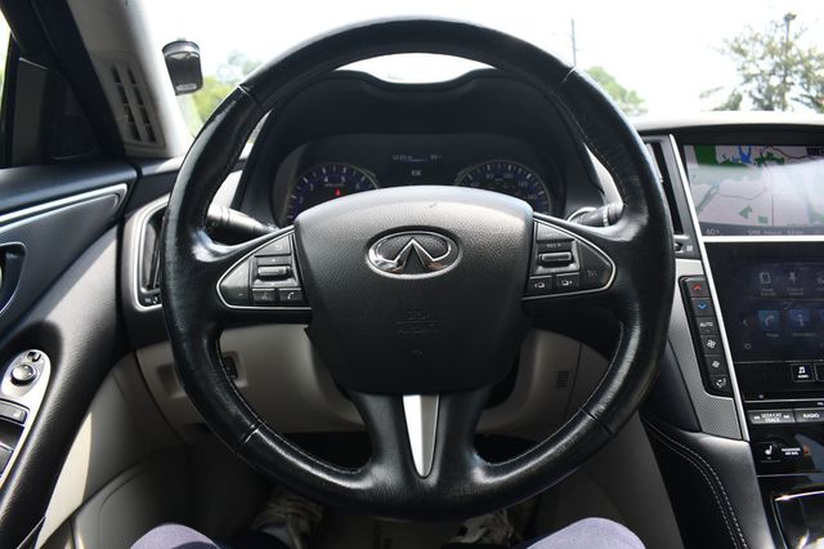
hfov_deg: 67.4
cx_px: 412
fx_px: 618
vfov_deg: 47.9
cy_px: 274
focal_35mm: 27
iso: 250
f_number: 5.6
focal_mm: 18
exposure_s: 1/250
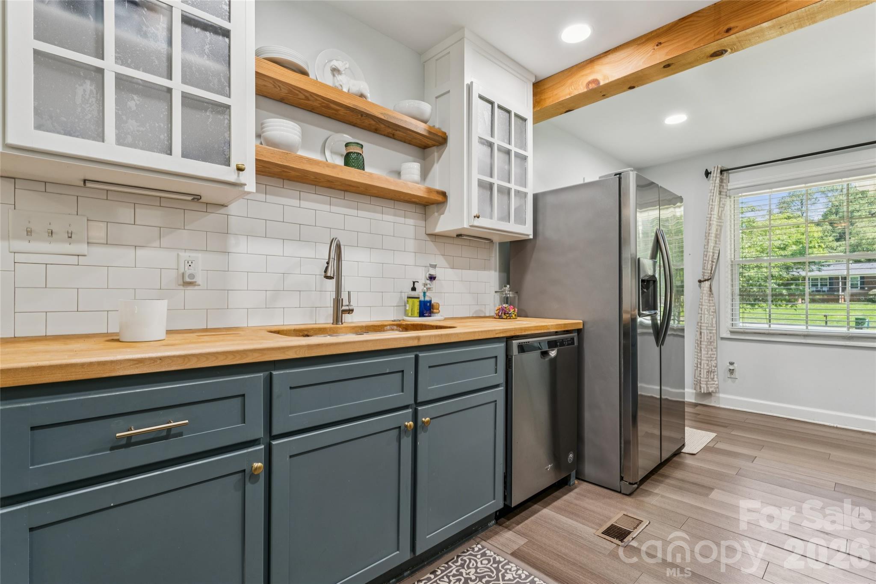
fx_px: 406
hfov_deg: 94.3
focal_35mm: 17
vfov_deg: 71.4
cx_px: 438
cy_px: 292
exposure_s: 1/1.67
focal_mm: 16.7
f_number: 13
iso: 100
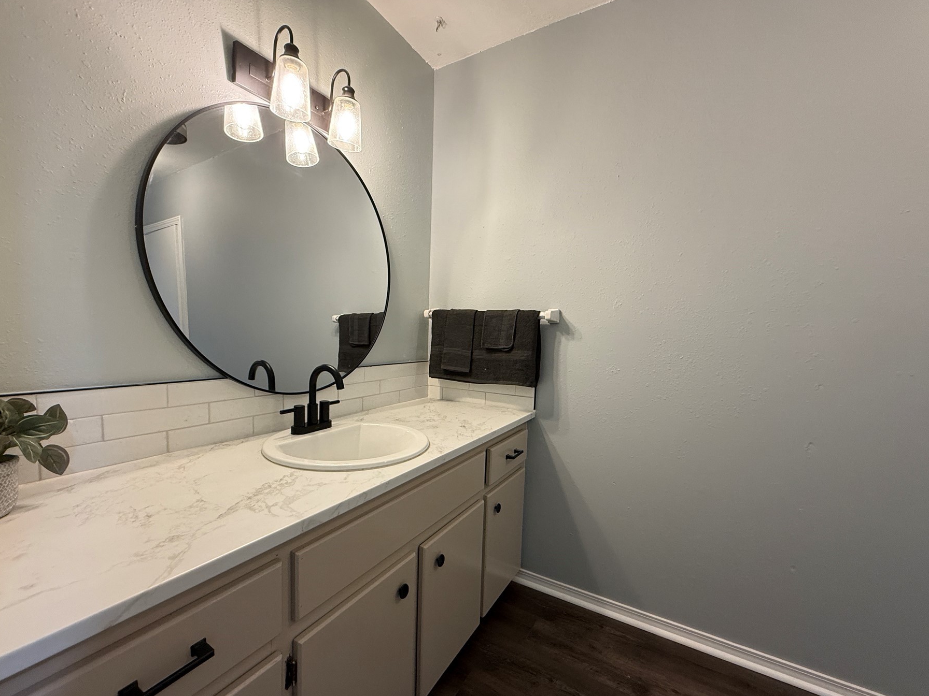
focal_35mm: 15
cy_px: 368
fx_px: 403
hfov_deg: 98.2
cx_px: 458
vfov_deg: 81.7
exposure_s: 1/60
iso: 200
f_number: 2.2
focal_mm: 2.22
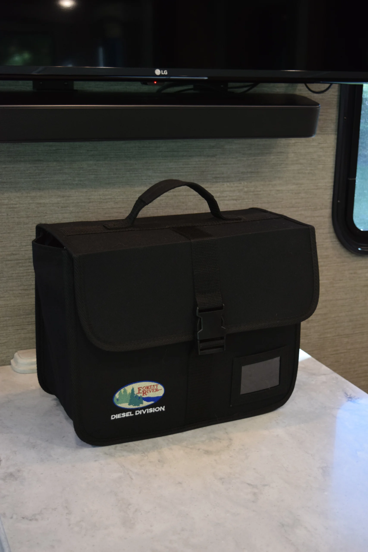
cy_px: 276
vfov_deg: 38.9
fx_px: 782
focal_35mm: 51
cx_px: 184
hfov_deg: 26.5
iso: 1250
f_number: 4.5
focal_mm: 34
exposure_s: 1/60
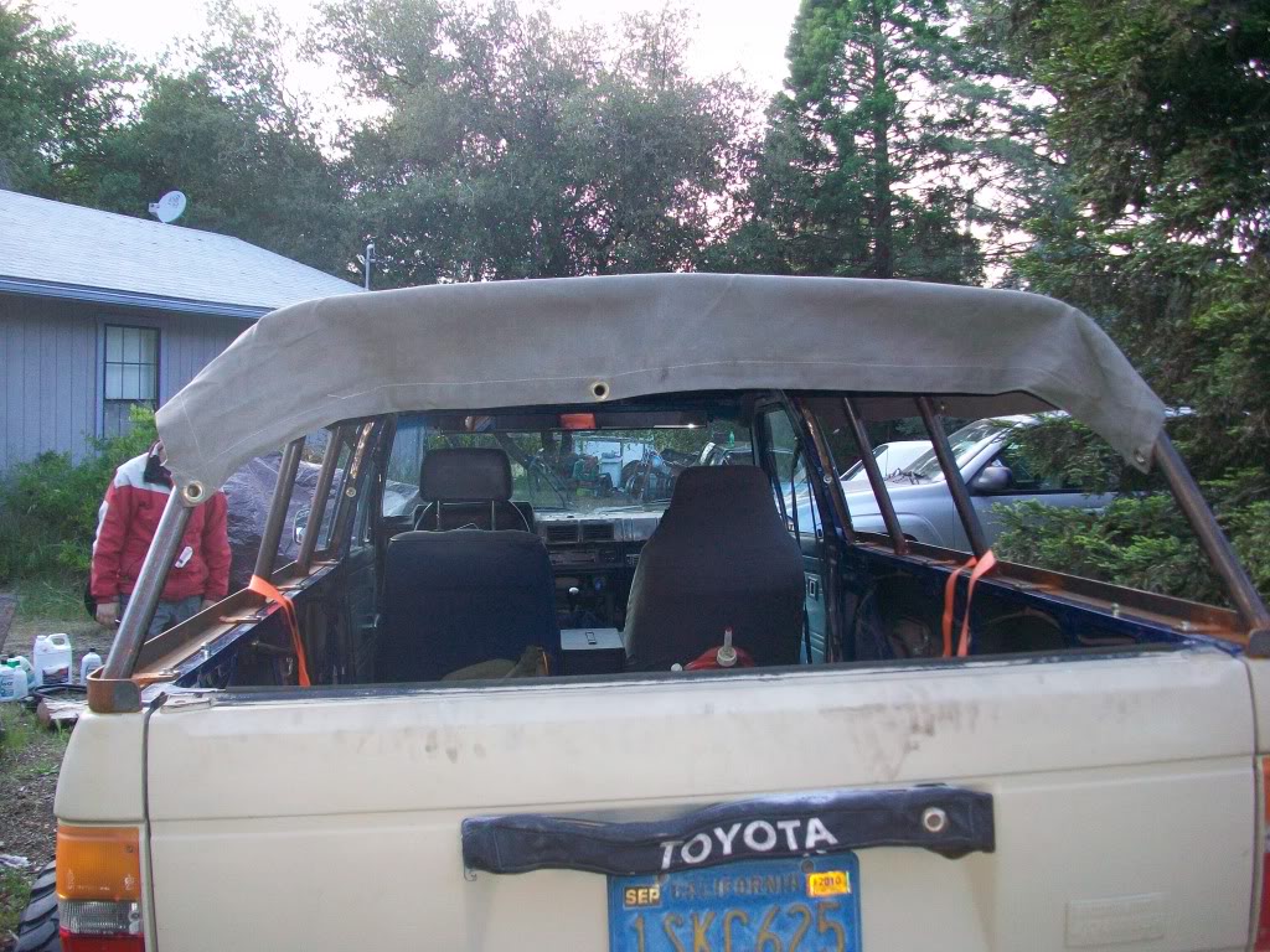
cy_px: 476
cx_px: 635
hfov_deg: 56.8
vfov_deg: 44.2
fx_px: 1174
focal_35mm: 32
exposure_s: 1/80
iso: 120
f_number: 2.8
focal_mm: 5.7
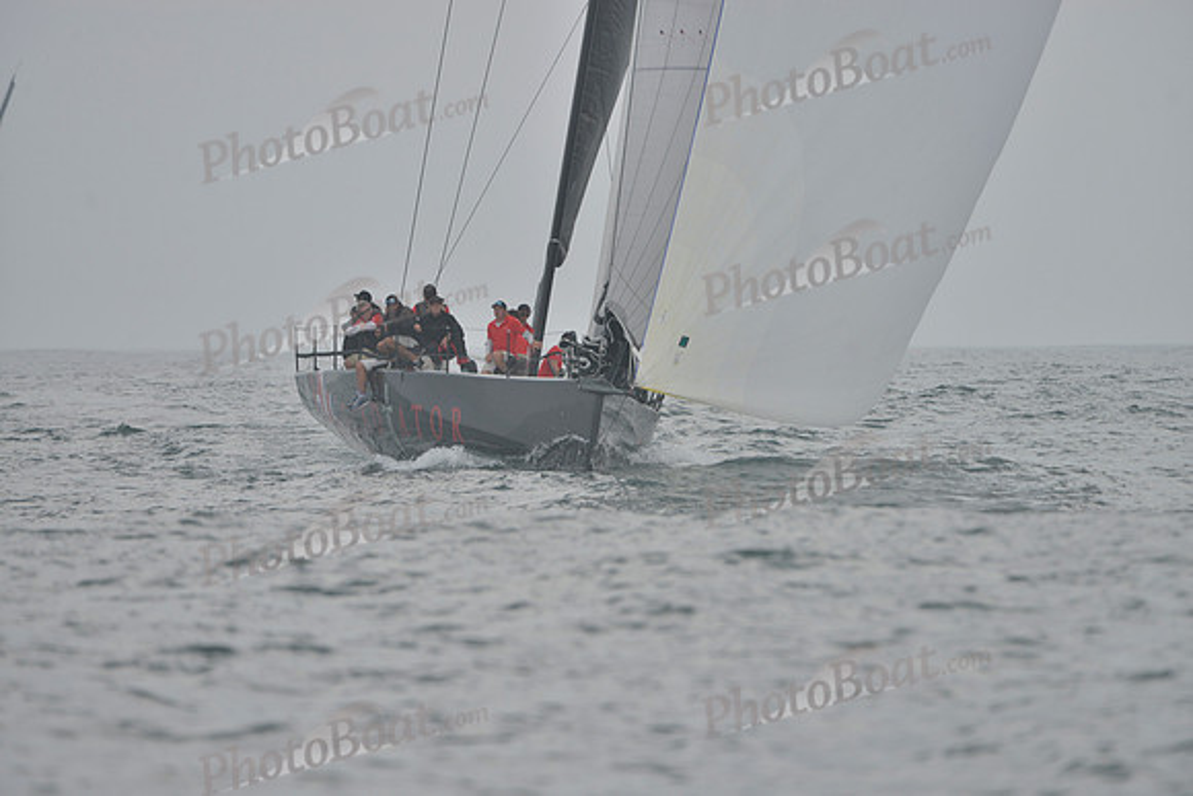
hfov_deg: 5.2
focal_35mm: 400
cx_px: 596
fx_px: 13258
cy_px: 398
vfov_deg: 3.4
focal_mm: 400
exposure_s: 1/800
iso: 280
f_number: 6.3
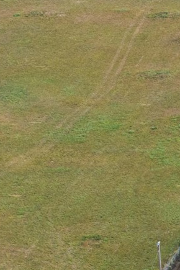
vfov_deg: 6.4
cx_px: 507
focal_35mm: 321
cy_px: 186
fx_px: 2407
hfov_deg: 4.2
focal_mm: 19.4
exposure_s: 1/15
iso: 170
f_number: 2.8
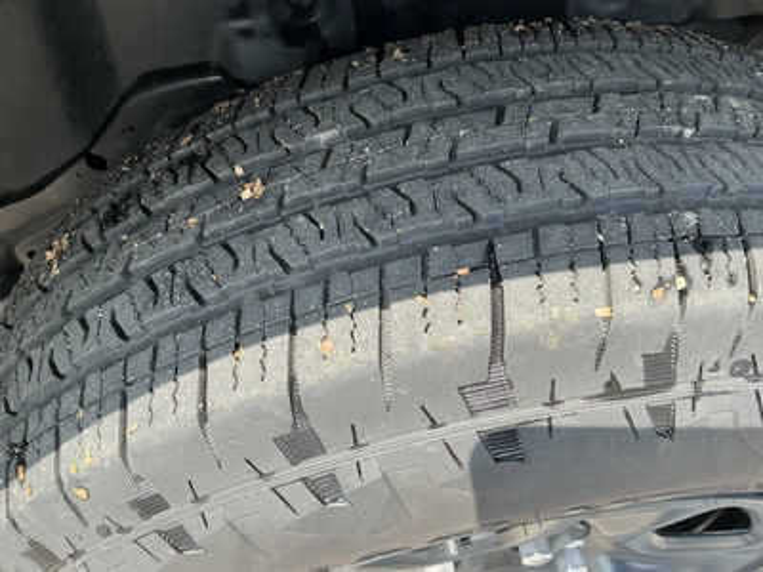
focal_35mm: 28
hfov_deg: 63.4
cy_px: 286
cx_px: 382
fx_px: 617
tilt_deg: -52.9
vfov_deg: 49.7
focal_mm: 3
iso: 25
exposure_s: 1/243
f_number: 1.8
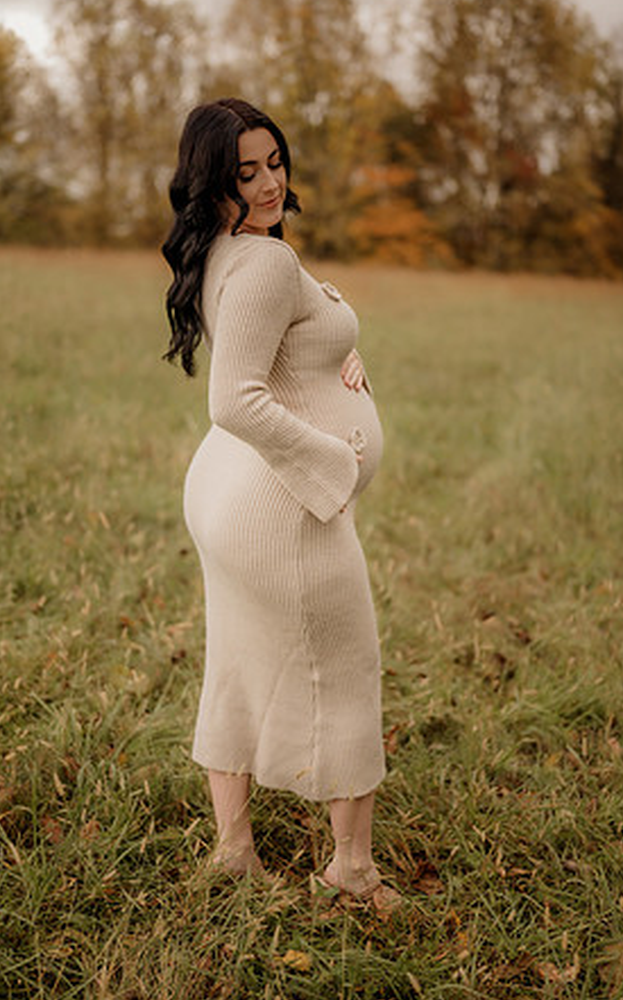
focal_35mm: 52
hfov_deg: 24.8
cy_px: 497
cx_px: 296
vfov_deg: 38.9
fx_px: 1415
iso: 200
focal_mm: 50
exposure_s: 1/320
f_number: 1.8
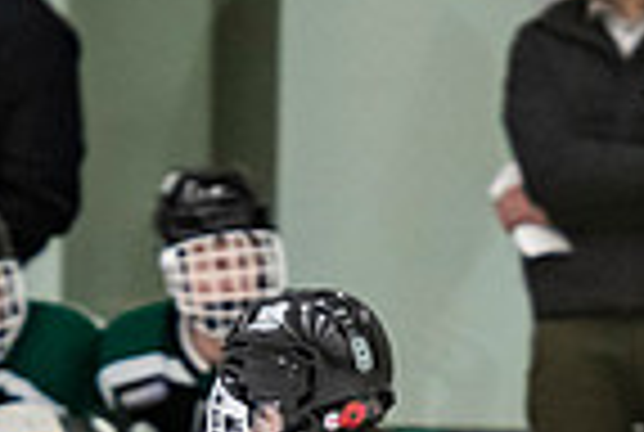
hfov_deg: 2.2
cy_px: 767
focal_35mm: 955
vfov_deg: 1.4
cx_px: 400
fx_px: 17119
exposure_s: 1/640
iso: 2000
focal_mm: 155
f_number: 3.2
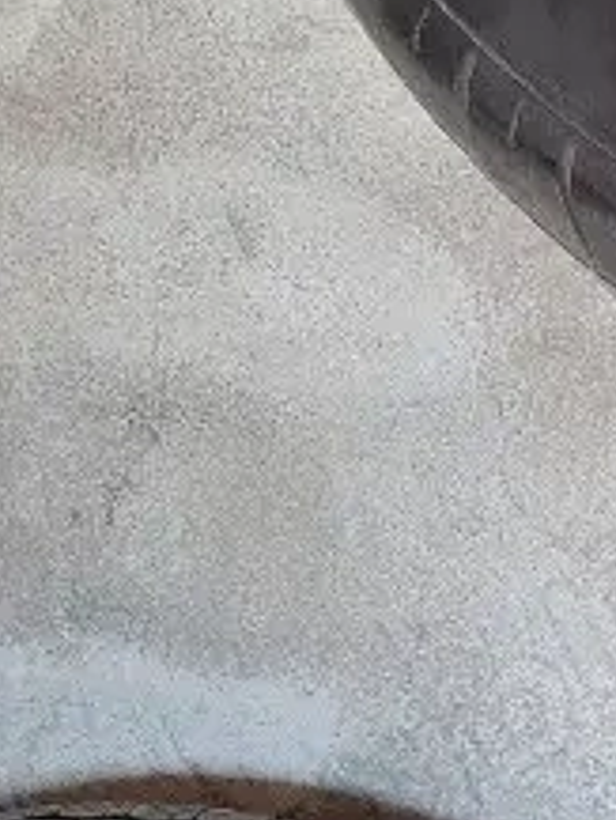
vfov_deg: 13.8
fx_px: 3342
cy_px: 765
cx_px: 1886
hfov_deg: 8.6
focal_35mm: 141
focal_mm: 5.54
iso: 125
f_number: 1.8
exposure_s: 1/100
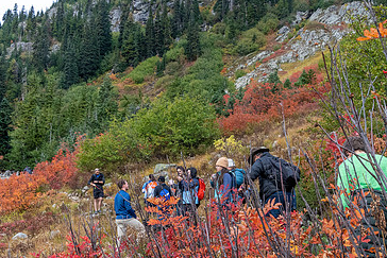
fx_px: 473
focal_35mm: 44
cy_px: 181
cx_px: 220
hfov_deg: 44.4
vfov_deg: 30.2
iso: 2500
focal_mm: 24
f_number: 9
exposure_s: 1/320
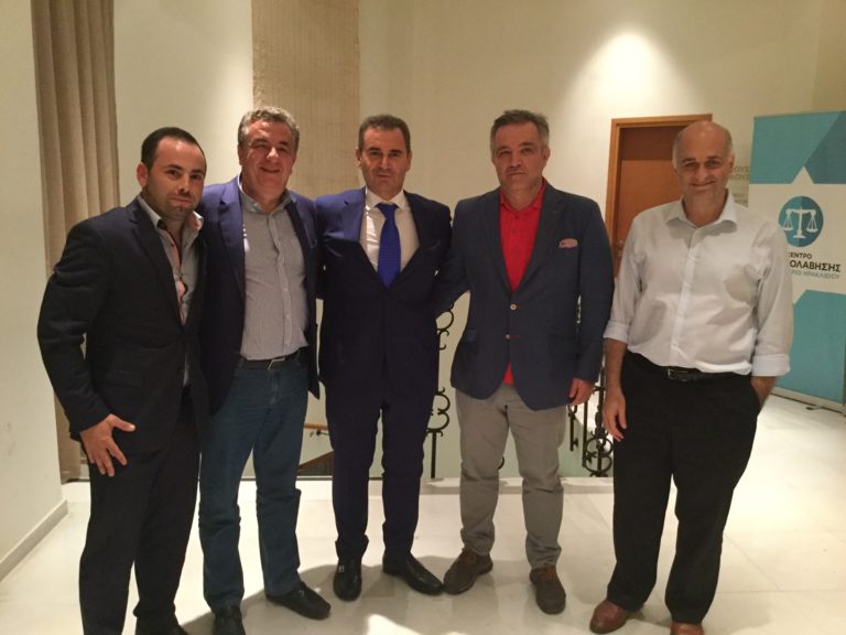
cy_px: 318
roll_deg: -3.1
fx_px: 758
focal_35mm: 31
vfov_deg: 45.4
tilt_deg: -9.3
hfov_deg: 58.4
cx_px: 423
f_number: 2.4
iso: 250
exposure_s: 1/25
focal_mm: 3.3
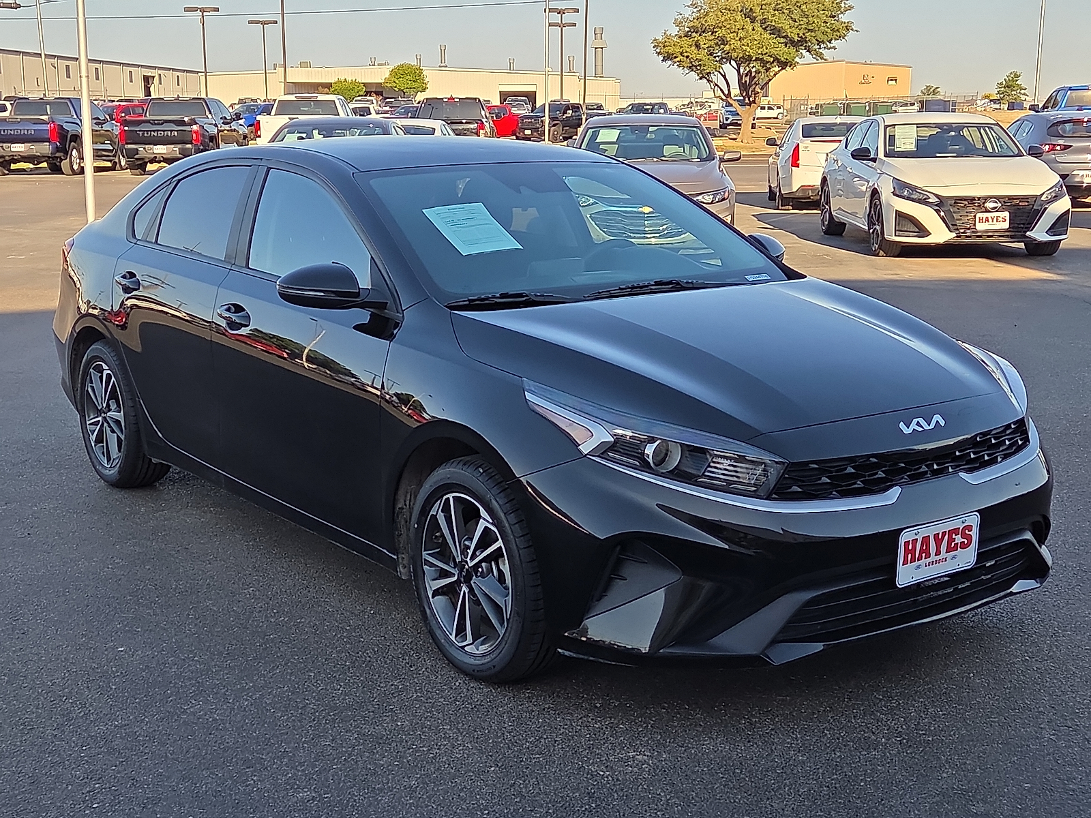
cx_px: 546
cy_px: 409
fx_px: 1481
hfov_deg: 40.4
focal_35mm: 47
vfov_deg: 30.9
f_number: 1.8
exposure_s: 1/1000
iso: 25
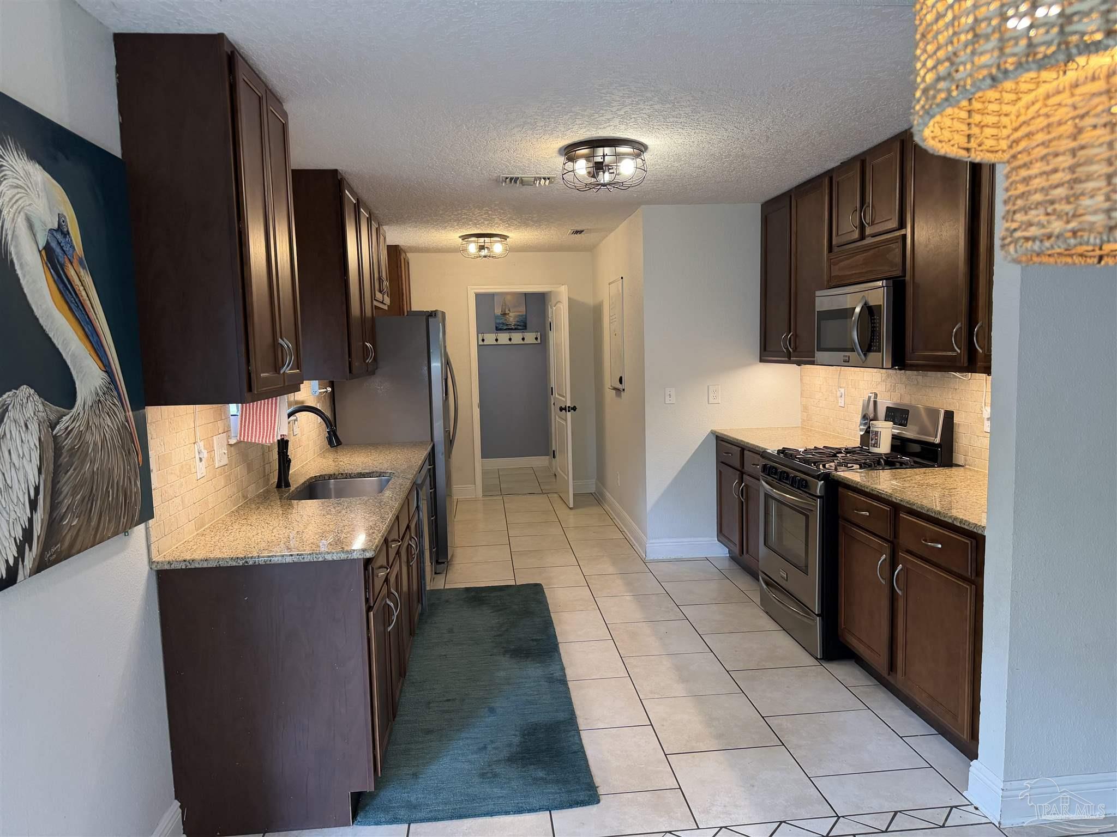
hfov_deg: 71.6
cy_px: 418
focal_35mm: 24
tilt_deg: -5.3
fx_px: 774
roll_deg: +1.8
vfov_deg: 56.8
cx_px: 558
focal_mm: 6.76
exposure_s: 1/120
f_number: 1.78
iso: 200
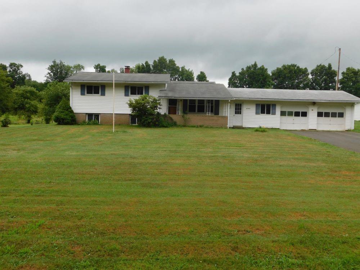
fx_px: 374
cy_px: 135
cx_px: 180
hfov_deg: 51.4
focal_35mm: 36
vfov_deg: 39.7
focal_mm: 6.3
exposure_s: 1/320
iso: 125
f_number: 3.5
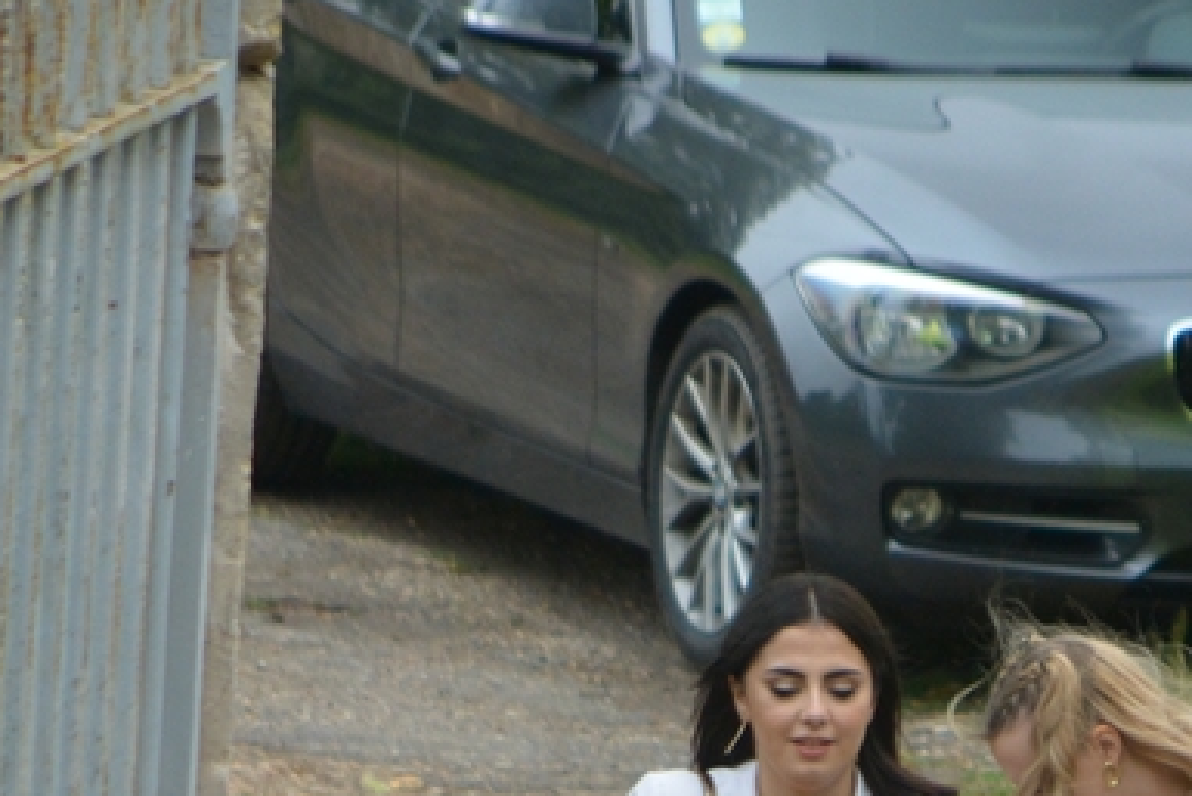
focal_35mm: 997
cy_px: 850
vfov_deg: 1.4
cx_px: 734
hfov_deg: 2.1
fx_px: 33022
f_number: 6.3
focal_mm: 200
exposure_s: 1/500
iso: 900
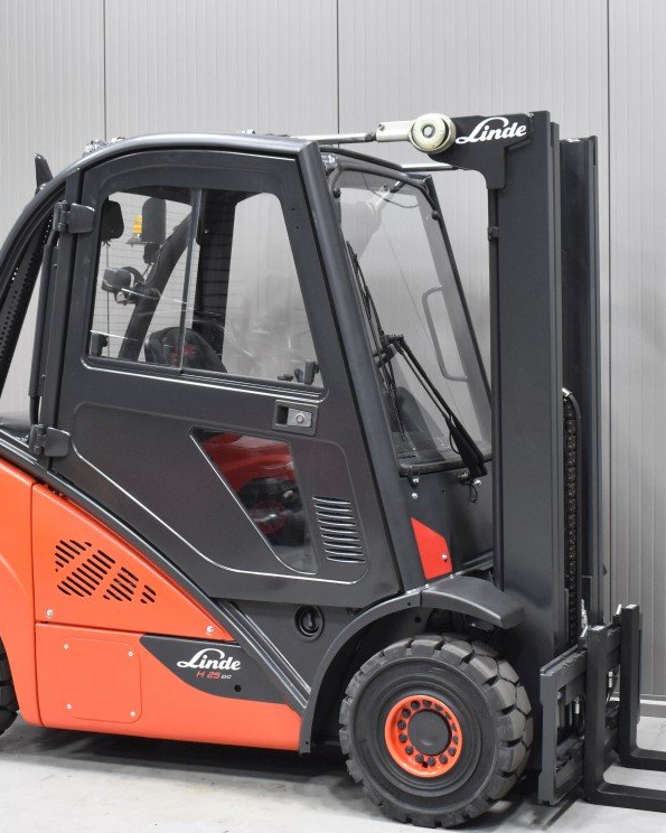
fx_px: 1399
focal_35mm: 57
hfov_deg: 26.8
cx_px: 337
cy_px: 433
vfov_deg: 33.2
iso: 1600
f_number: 5.6
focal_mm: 25
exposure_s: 1/20
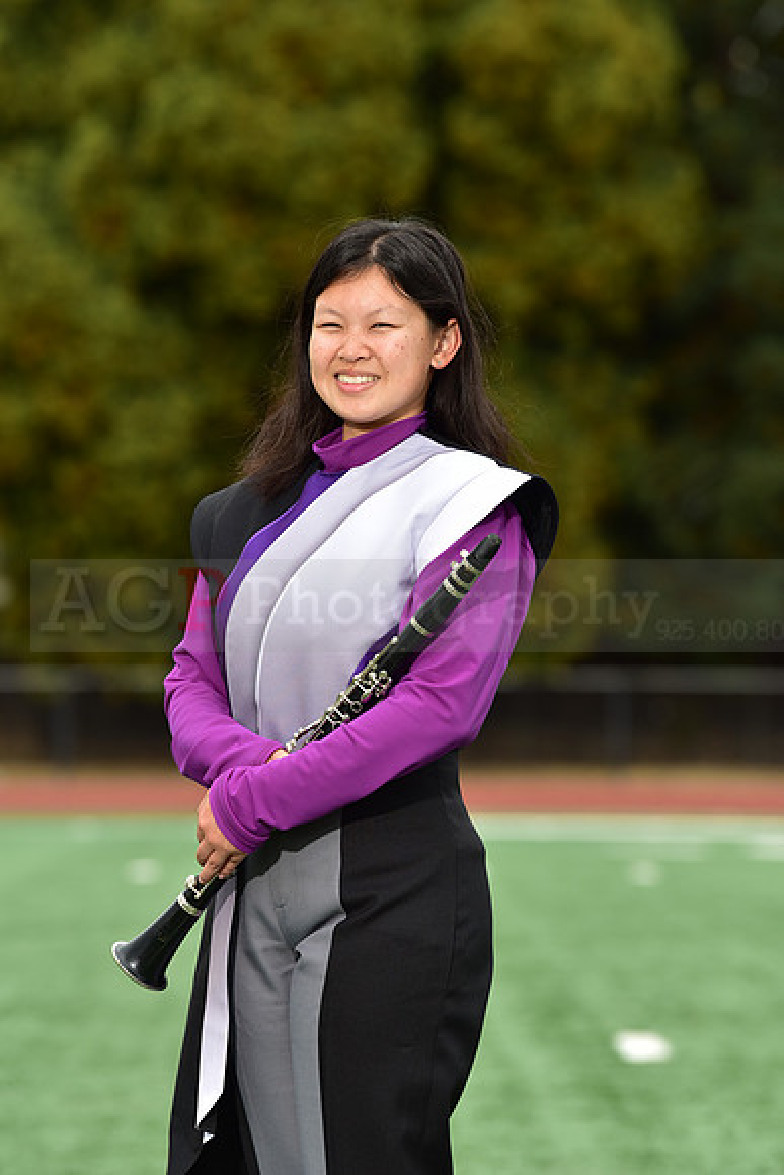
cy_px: 588
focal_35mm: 185
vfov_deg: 11.1
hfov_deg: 7.4
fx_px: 6039
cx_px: 392
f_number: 5
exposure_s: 1/250
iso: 500
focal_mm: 185
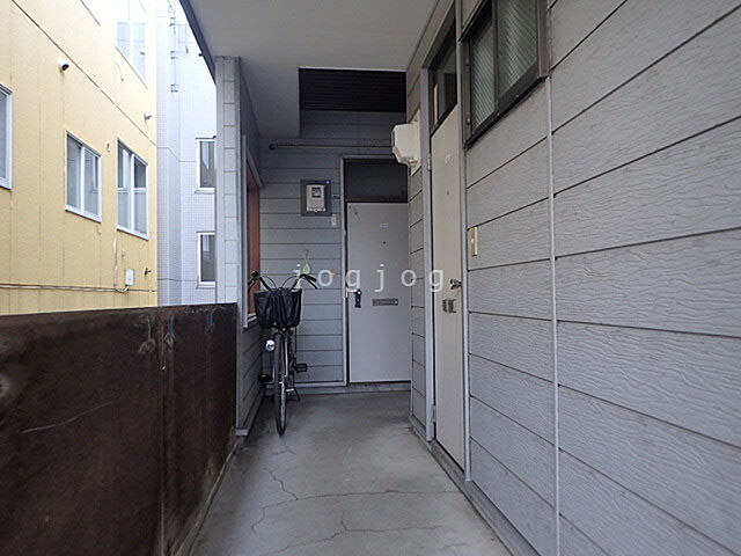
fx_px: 535
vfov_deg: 54.9
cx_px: 370
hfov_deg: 69.4
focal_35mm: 25
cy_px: 278
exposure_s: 1/125
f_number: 2
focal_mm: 4.5
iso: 100
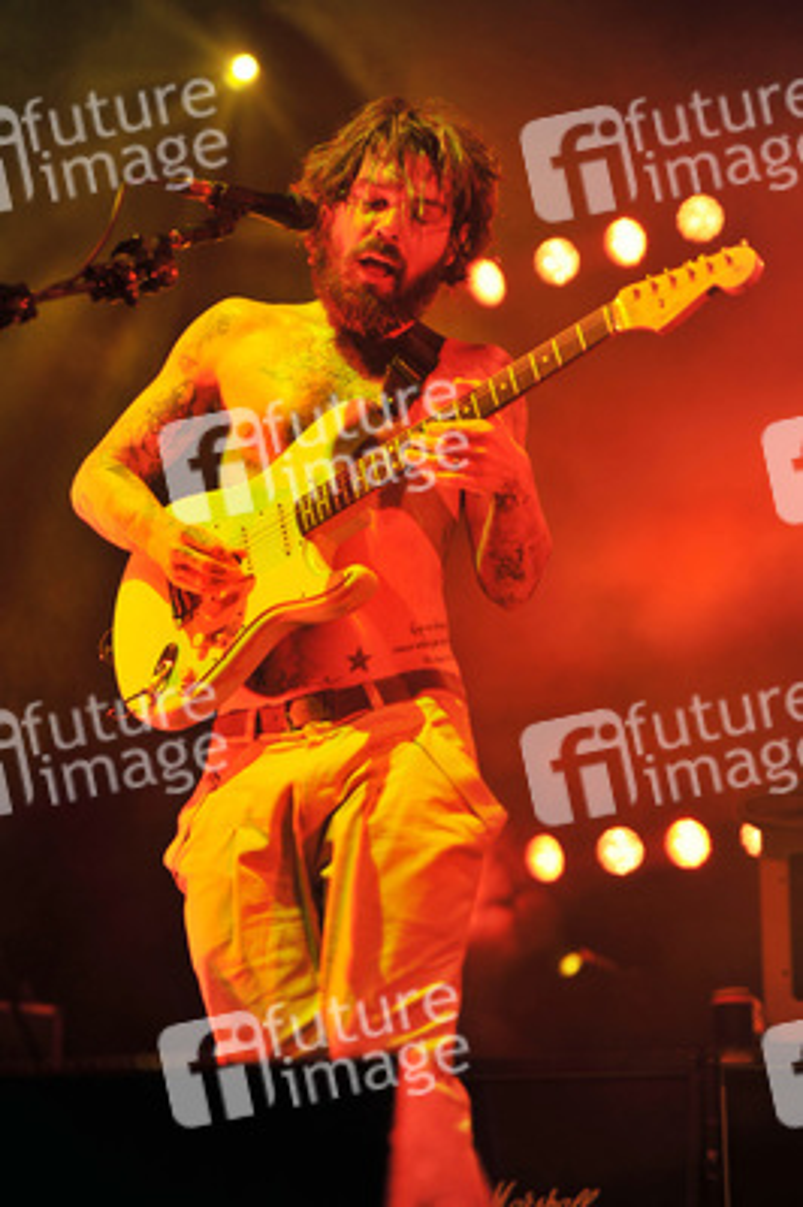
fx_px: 2346
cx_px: 402
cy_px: 604
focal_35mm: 70
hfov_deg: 19.4
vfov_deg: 28.9
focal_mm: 70
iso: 400
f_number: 2.8
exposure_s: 1/125
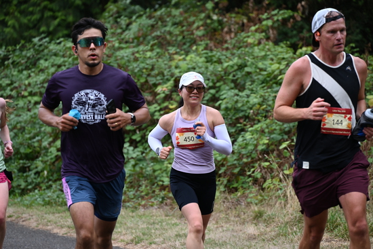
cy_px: 124
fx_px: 2073
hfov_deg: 10.3
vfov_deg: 6.9
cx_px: 186
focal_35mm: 200
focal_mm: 200
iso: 500
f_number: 6.3
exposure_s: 1/250
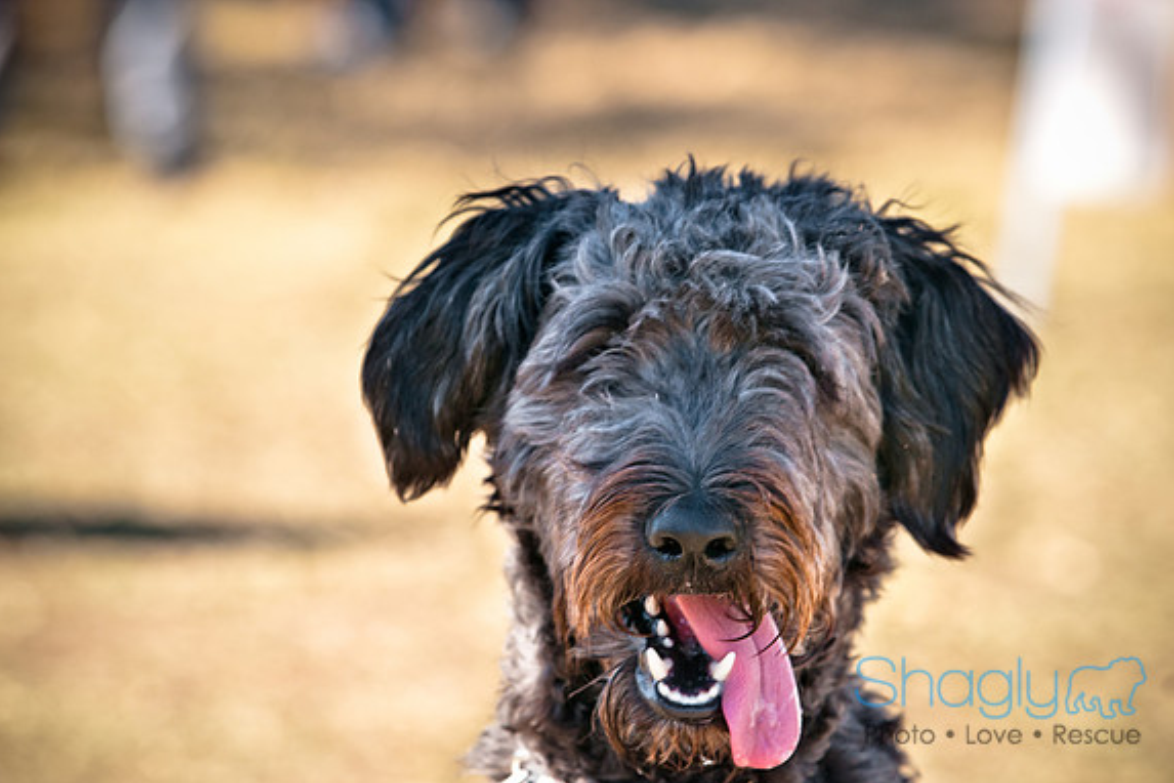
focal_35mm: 266
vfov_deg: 5.2
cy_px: 393
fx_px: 8658
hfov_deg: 7.8
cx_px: 588
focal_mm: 175
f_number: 5.6
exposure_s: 1/400
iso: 200
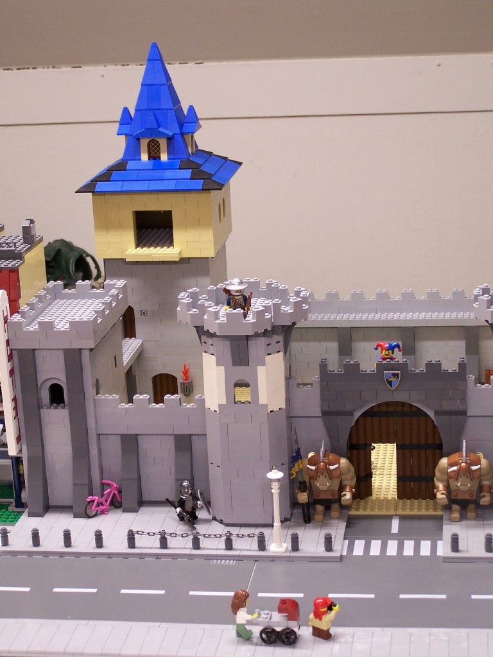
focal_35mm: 75
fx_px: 1424
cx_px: 246
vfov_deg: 26.0
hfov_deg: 19.6
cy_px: 328
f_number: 3.2
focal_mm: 12.4
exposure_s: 1/6
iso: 80
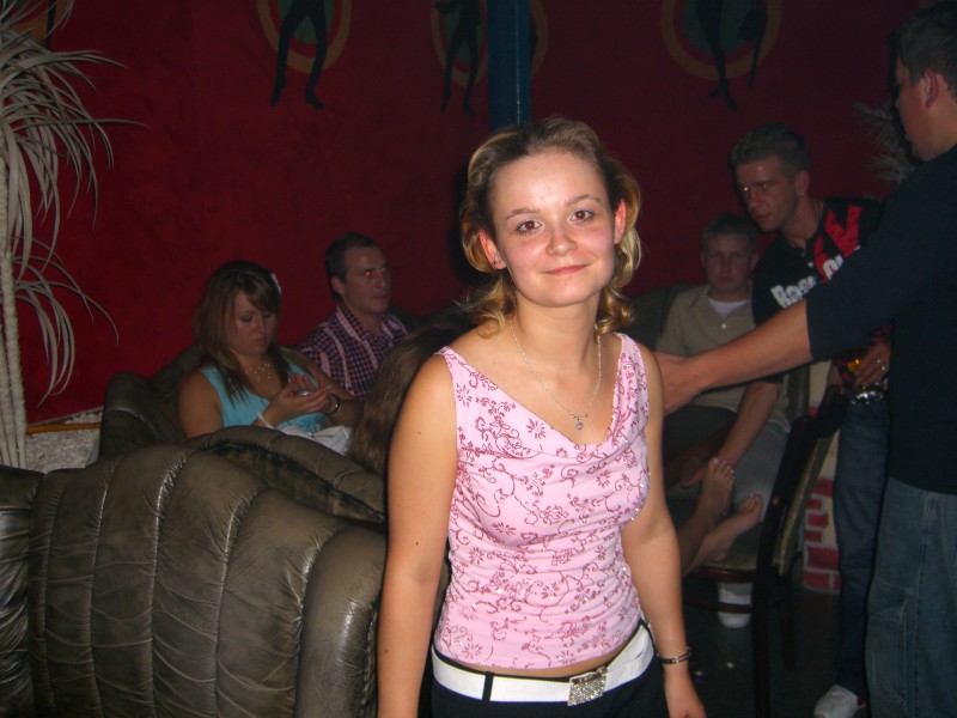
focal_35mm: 38
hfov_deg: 49.0
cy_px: 359
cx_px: 478
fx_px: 1051
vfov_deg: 37.7
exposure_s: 1/60
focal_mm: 7.9
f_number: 2.8
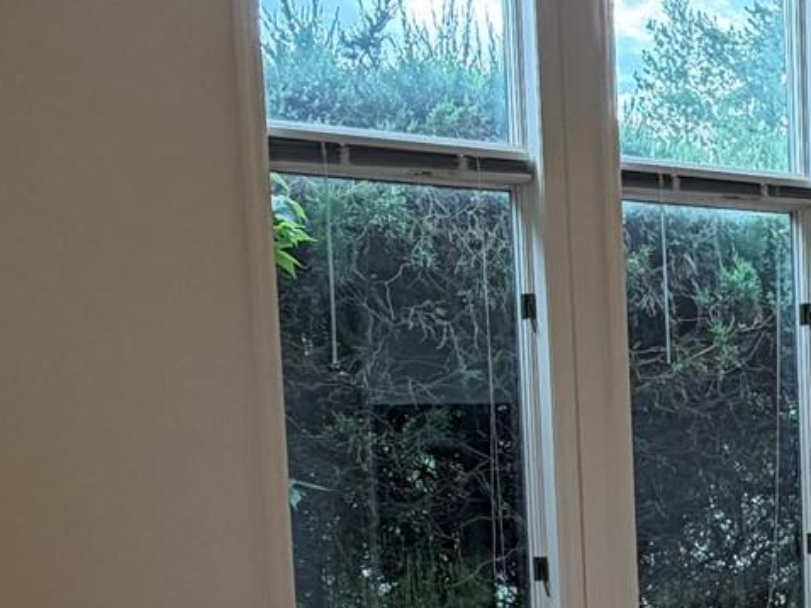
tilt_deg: -5.3
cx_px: 1060
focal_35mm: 60
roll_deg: +2.3
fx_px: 1405
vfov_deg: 23.9
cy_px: 509
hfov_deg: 27.0
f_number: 2.2
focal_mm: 2.22
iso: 100
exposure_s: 1/121
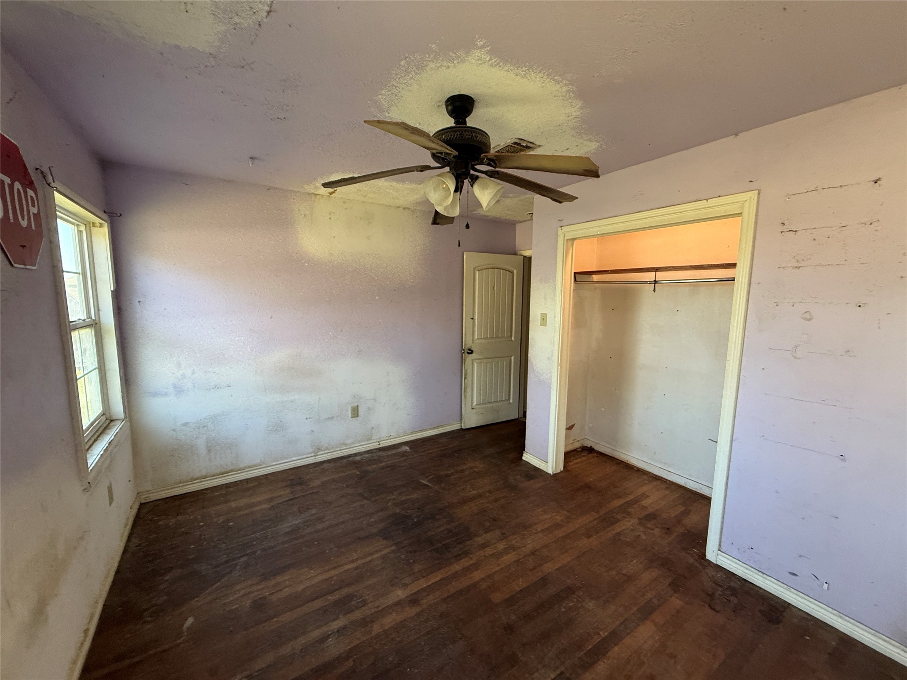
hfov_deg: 102.1
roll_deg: -0.6
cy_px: 340
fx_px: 367
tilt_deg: -5.9
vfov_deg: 85.7
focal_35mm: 14
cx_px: 454
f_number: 2.2
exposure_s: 1/99
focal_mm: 2.22
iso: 250
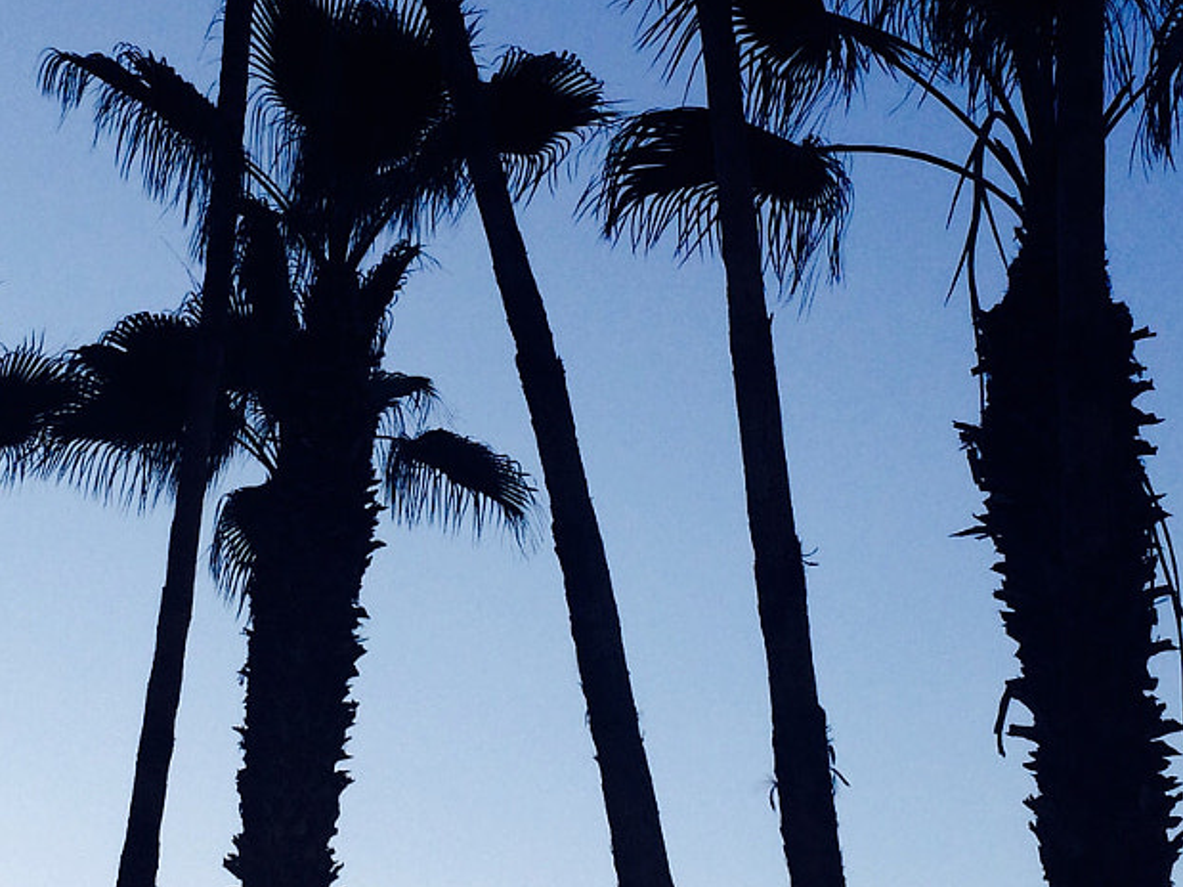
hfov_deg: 25.9
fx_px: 2563
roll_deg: +0.1
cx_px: 396
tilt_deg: +26.9
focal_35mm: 75
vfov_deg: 19.6
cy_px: 325
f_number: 2.2
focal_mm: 4.15
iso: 32
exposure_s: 1/695
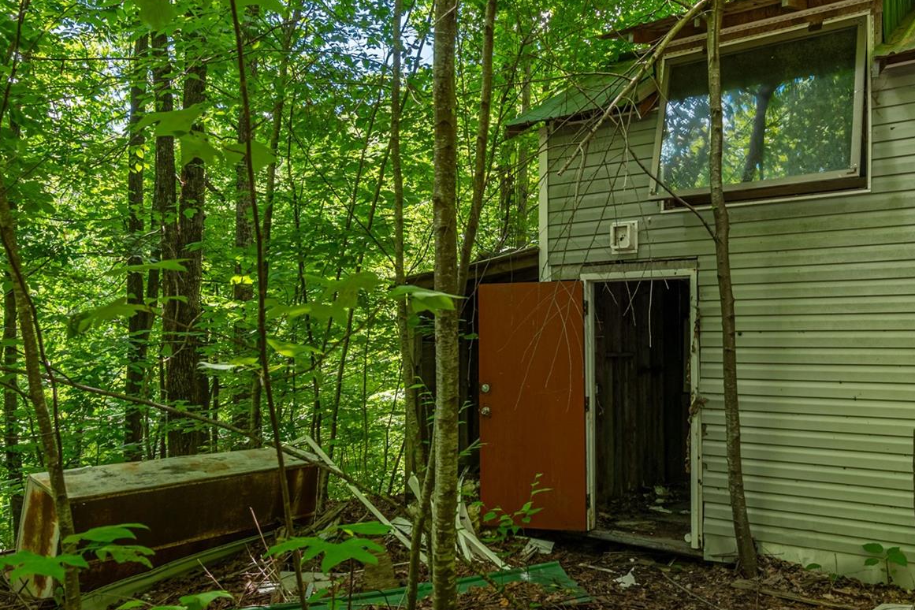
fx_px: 762
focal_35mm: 30
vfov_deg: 43.6
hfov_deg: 61.5
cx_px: 542
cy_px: 315
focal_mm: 17
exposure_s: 1/500
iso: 640
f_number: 7.1
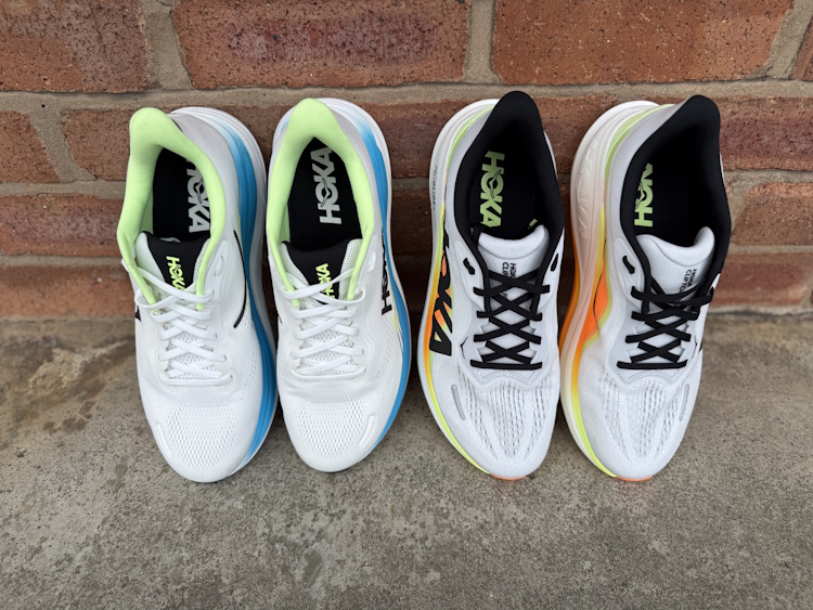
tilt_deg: -39.7
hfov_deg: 71.6
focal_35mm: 24
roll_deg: -0.5
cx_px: 406
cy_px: 305
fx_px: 564
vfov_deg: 56.8
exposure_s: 1/1618
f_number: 1.78
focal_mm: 6.76
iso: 80
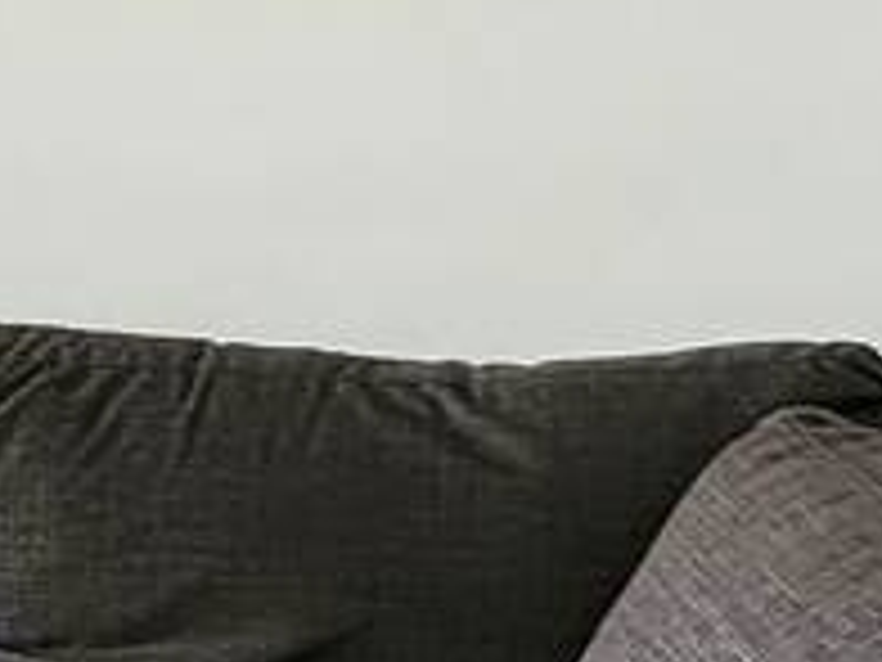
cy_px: 482
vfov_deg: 14.3
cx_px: -1030
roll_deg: +0.4
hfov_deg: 14.6
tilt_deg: -10.8
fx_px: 2624
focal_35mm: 103
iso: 40
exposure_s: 1/146
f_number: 2.2
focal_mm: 2.22
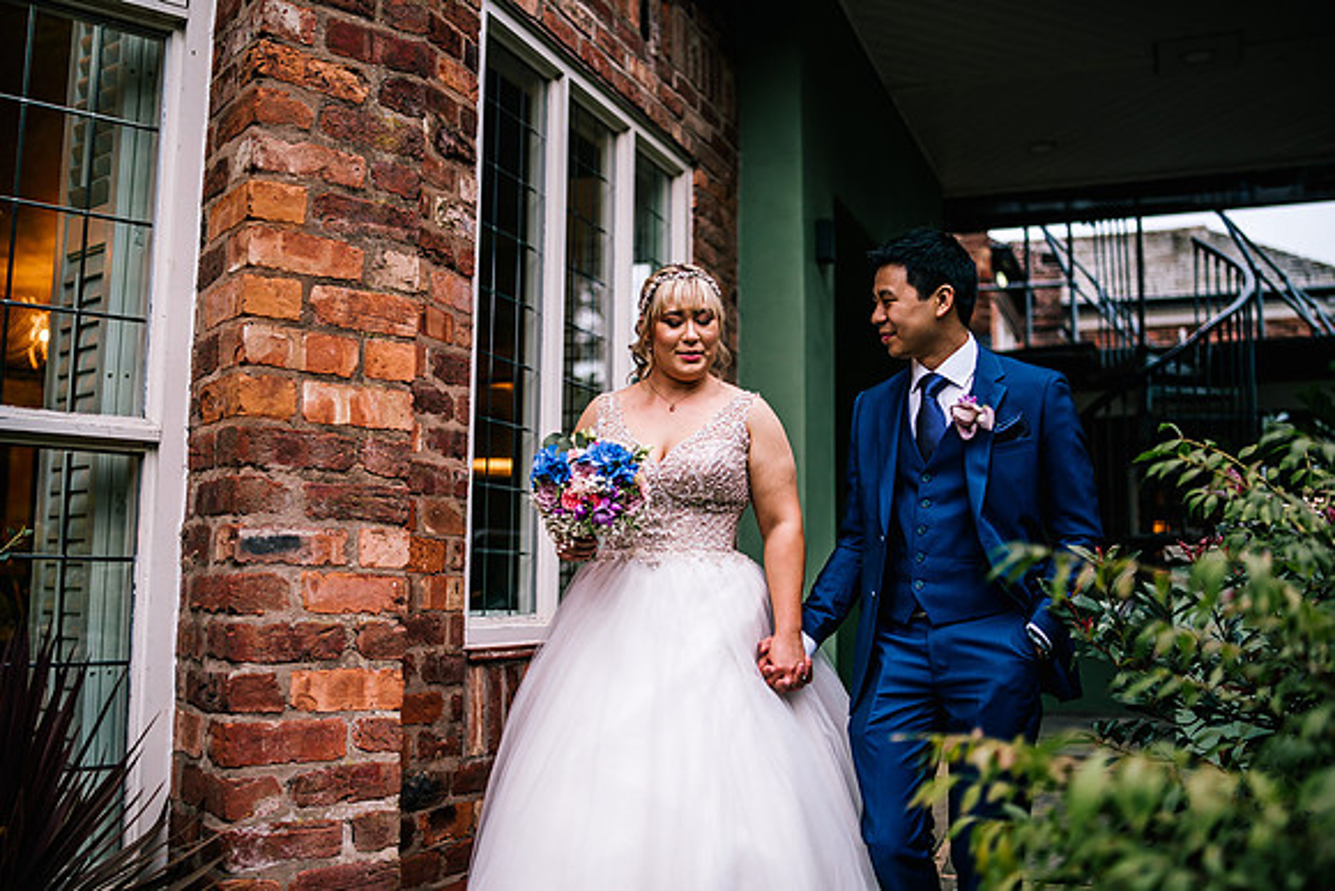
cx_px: 668
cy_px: 446
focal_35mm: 35
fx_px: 1298
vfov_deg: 37.9
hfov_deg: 54.4
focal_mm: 35
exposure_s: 1/250
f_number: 1.4
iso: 160
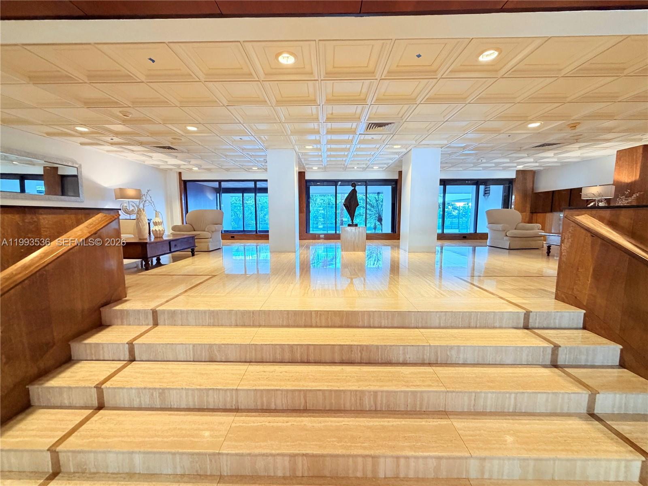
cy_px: 243
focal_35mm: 14
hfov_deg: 102.1
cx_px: 324
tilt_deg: -6.3
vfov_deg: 85.7
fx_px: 262
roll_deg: +0.2
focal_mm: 2.22
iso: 320
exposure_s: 1/120
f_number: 2.2
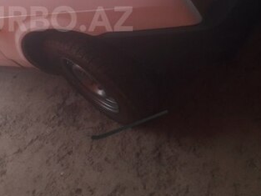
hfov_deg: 31.7
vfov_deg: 24.1
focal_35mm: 59
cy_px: 19
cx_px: 48
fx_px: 445
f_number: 1.9
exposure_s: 1/100
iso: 40
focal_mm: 3.7
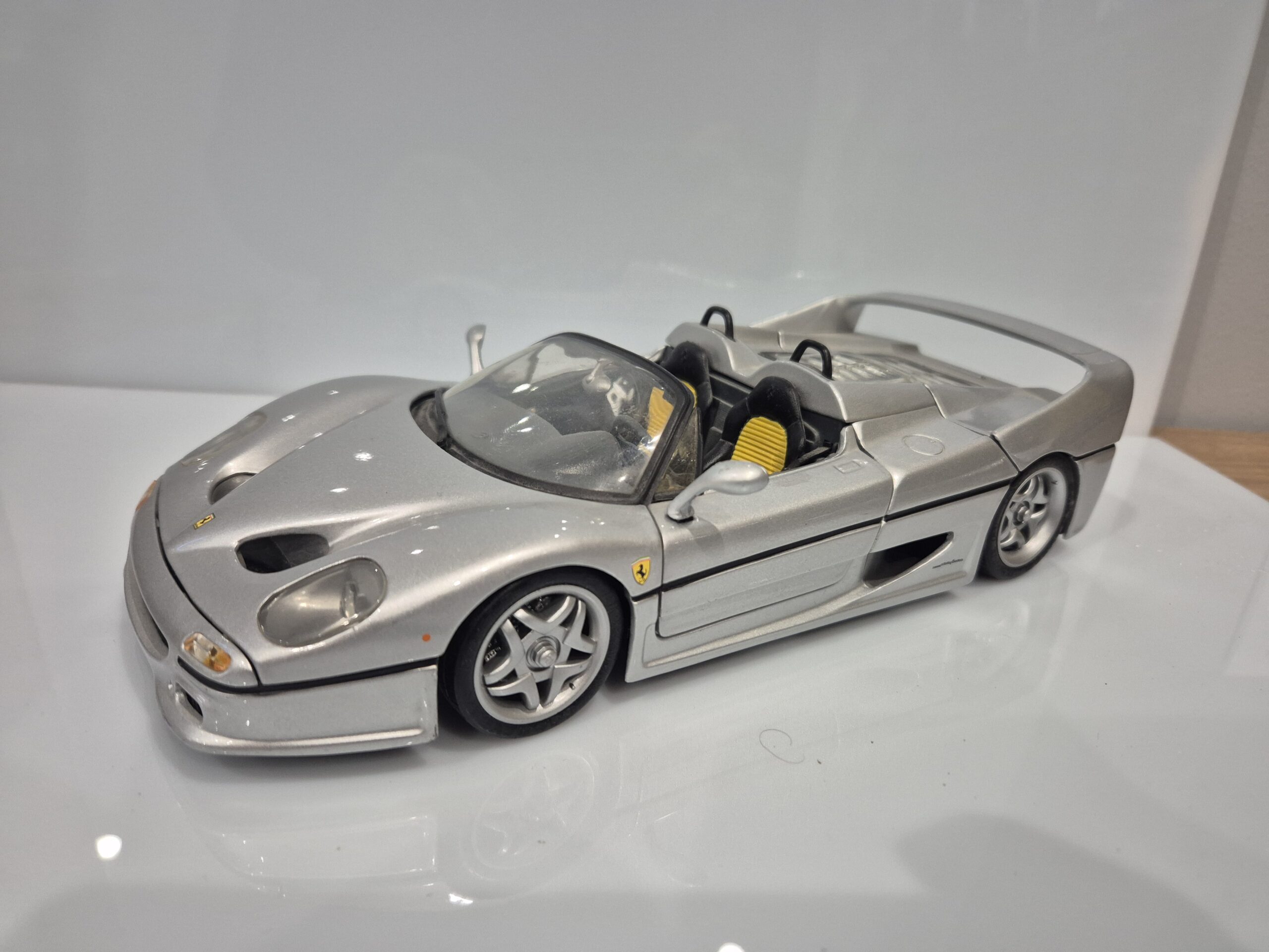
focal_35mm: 23
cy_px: 476
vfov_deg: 58.9
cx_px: 634
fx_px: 843
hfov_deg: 73.9
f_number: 1.8
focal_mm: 5.4
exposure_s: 1/100
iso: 500
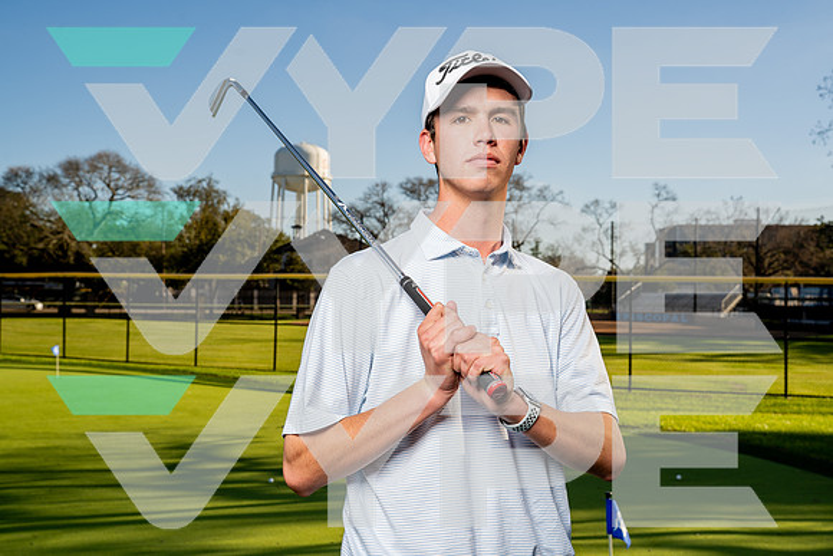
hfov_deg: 47.4
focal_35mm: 41
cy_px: 278
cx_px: 416
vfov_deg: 32.6
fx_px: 949
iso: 100
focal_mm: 41
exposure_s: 1/250
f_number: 8
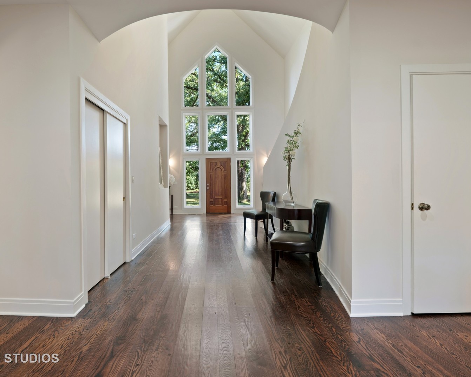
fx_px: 237
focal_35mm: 17
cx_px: 217
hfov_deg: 89.5
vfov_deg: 77.0
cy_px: 188
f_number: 8
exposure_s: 1.5
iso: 200
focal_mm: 10
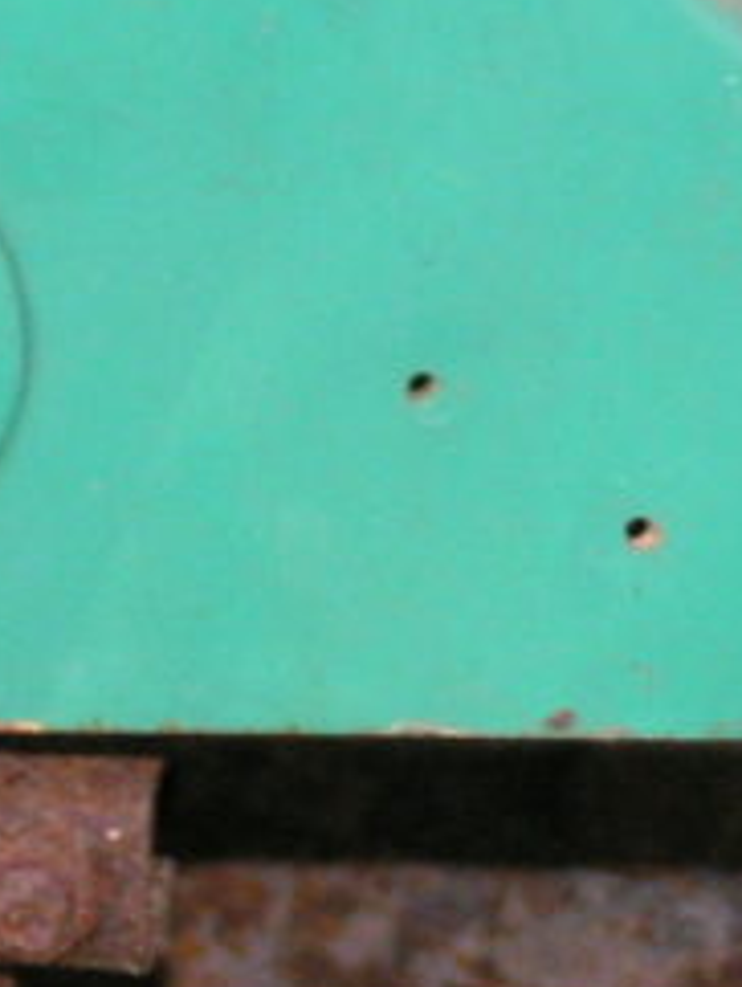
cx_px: -522
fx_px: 9871
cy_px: 131
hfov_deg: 4.3
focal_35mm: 346
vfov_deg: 5.7
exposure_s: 1/160
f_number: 3.5
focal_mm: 20
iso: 200
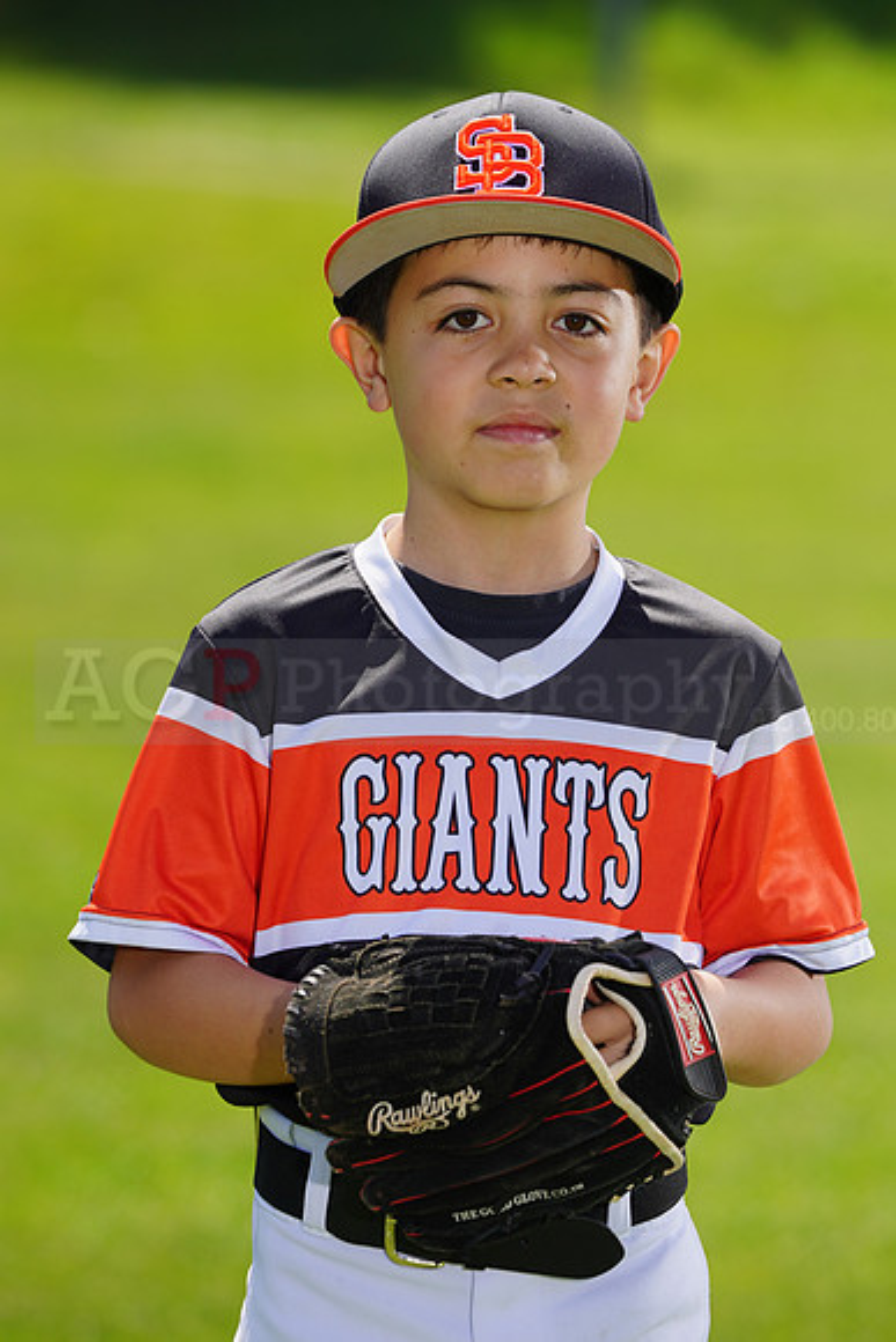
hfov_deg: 4.7
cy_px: 671
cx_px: 448
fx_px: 10857
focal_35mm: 291
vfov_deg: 7.1
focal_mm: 291
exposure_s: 1/250
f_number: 8
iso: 100
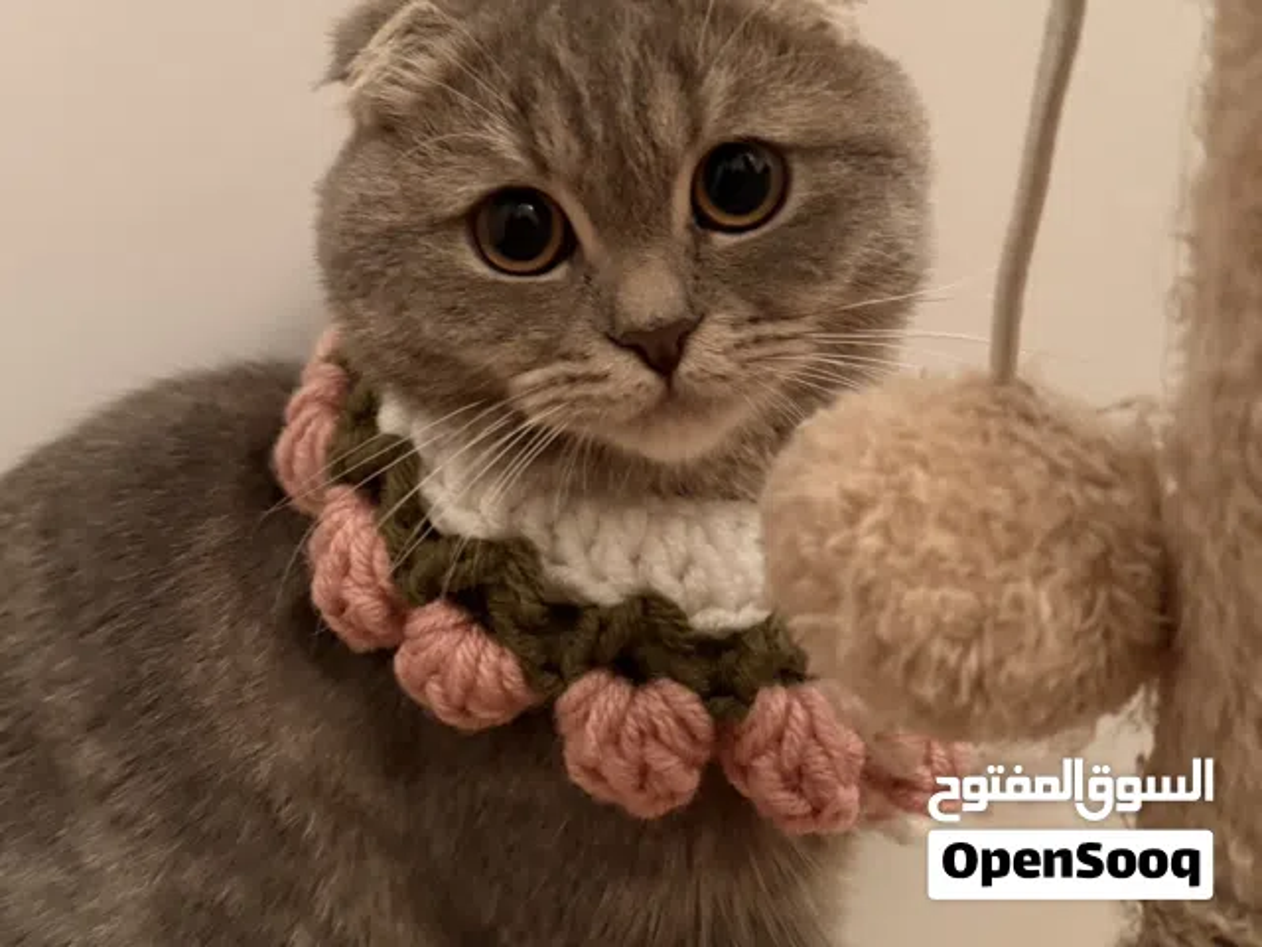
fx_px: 875
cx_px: 631
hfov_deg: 71.6
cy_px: 474
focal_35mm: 24
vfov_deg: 56.8
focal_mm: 6.76
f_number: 1.78
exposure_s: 1/33
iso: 1000
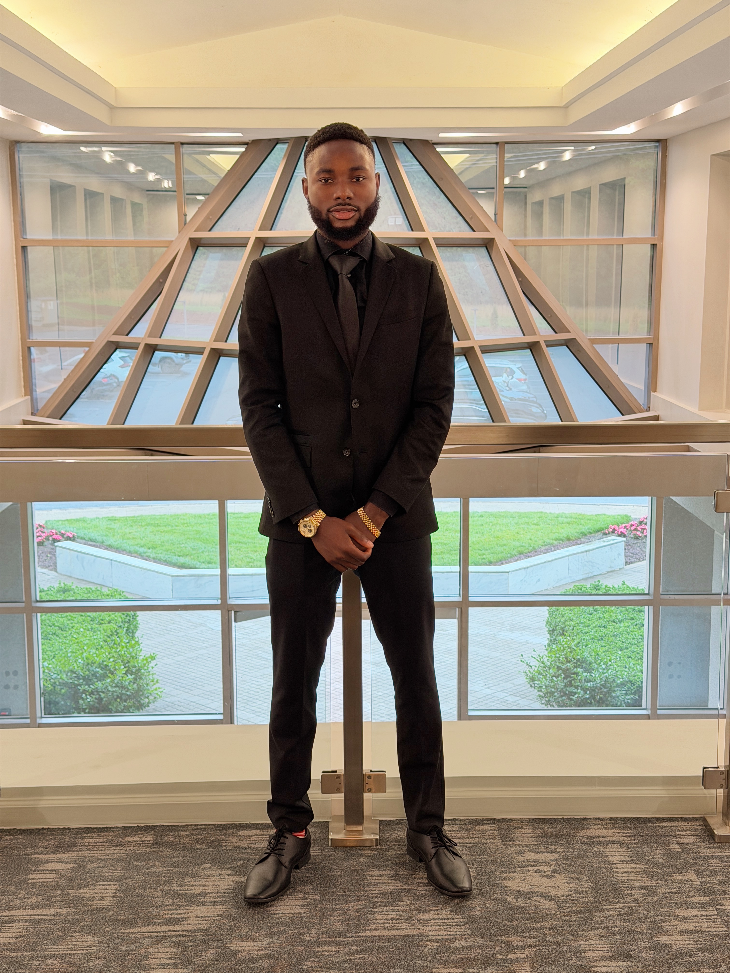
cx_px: 365
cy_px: 486
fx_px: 1350
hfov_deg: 30.3
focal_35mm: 48
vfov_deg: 39.7
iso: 100
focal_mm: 6.76
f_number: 1.78
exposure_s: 1/60
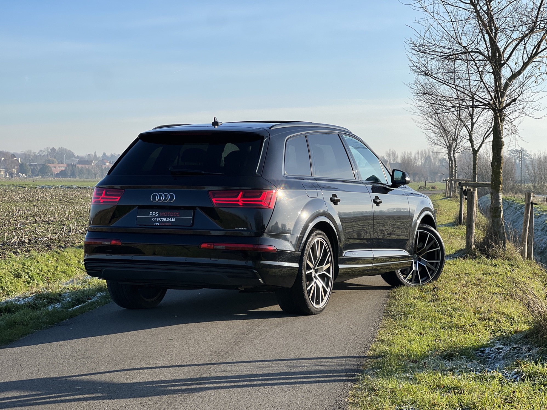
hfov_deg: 25.3
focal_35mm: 77
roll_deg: -0.2
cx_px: 274
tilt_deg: -1.1
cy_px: 205
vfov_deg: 19.1
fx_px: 1217
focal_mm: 9
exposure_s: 1/501
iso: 32
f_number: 2.8
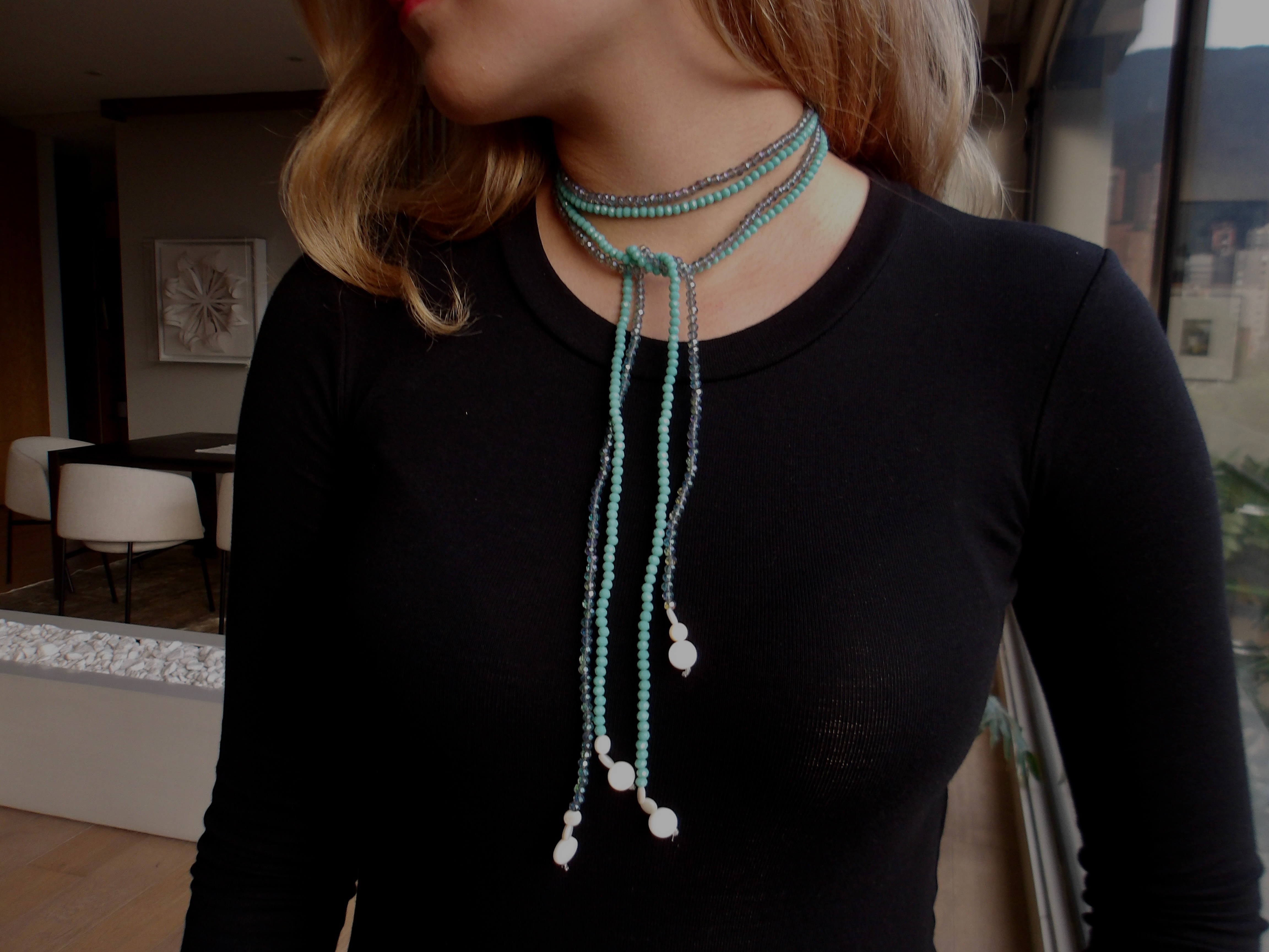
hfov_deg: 65.3
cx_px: 634
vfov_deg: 51.4
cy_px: 476
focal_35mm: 27
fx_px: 990
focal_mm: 4.9
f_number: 3
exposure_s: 1/30
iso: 183
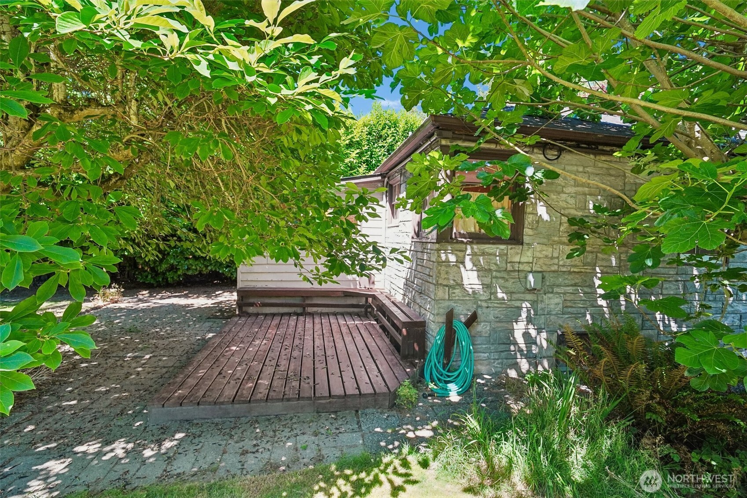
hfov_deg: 96.7
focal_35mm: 16
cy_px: 249
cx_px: 374
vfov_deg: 73.7
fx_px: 332
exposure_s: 1/100
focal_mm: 16
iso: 1600
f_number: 8
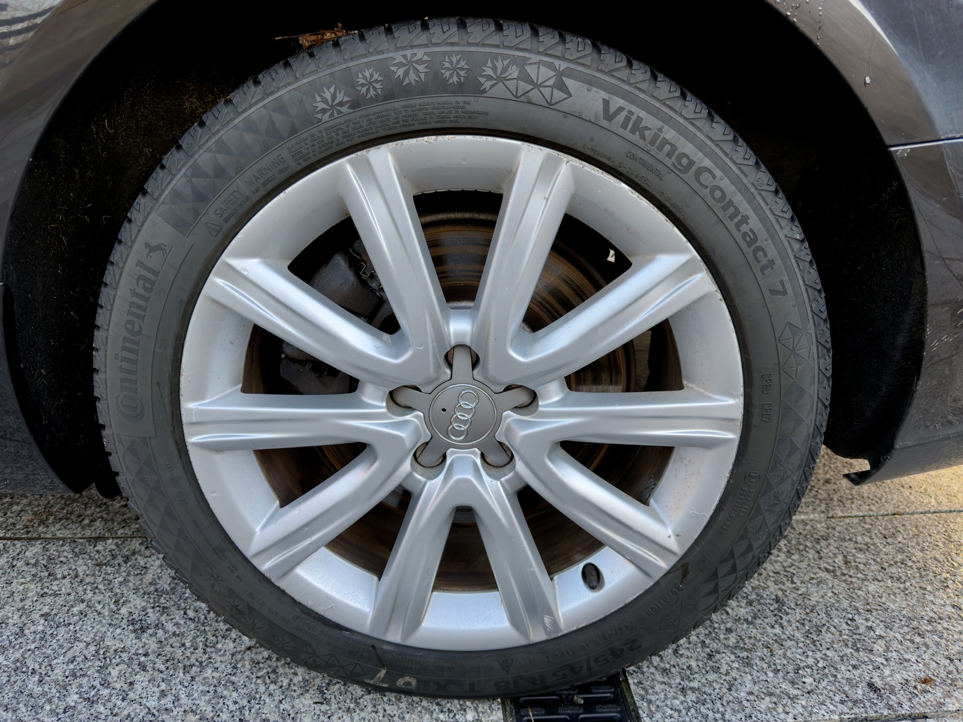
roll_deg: -0.8
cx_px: 482
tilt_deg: -21.0
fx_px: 668
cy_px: 361
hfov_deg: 71.6
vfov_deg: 56.8
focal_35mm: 24
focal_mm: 6.76
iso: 80
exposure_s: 1/144
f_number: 1.78
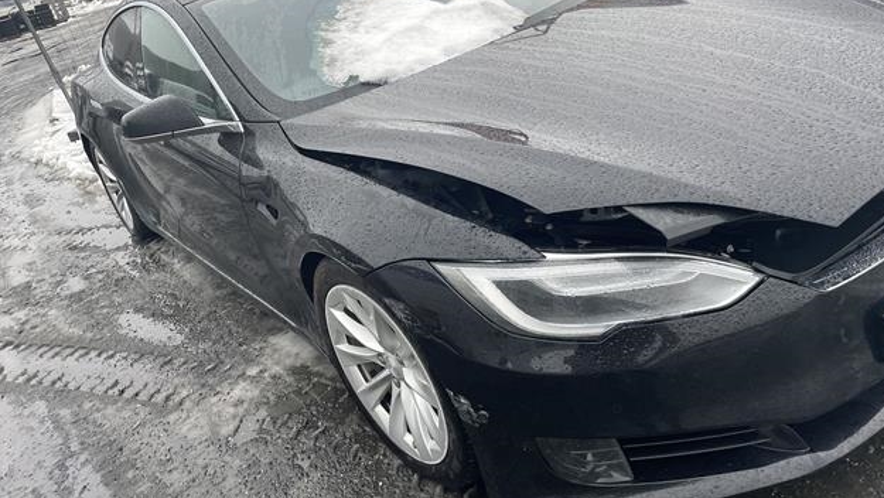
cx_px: 441
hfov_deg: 66.1
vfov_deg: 40.1
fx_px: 680
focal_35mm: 29
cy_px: 209
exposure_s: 1/121
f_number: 1.6
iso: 125
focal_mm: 4.2
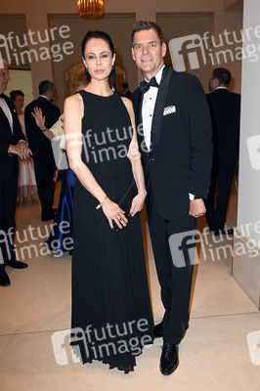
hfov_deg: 41.0
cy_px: 196
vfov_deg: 58.8
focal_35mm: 32
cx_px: 130
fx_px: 347
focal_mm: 32
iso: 1250
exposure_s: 1/80
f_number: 4.5
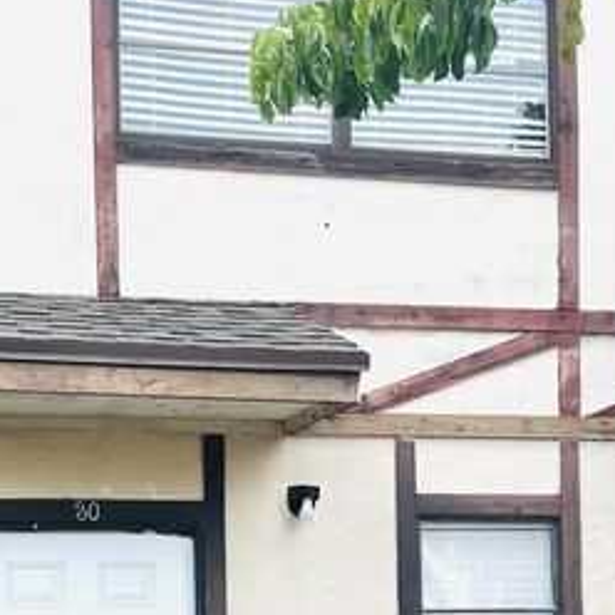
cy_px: 586
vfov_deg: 22.9
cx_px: 216
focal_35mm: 73
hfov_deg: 23.6
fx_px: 1467
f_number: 1.78
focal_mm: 6.86
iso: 80
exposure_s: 1/387
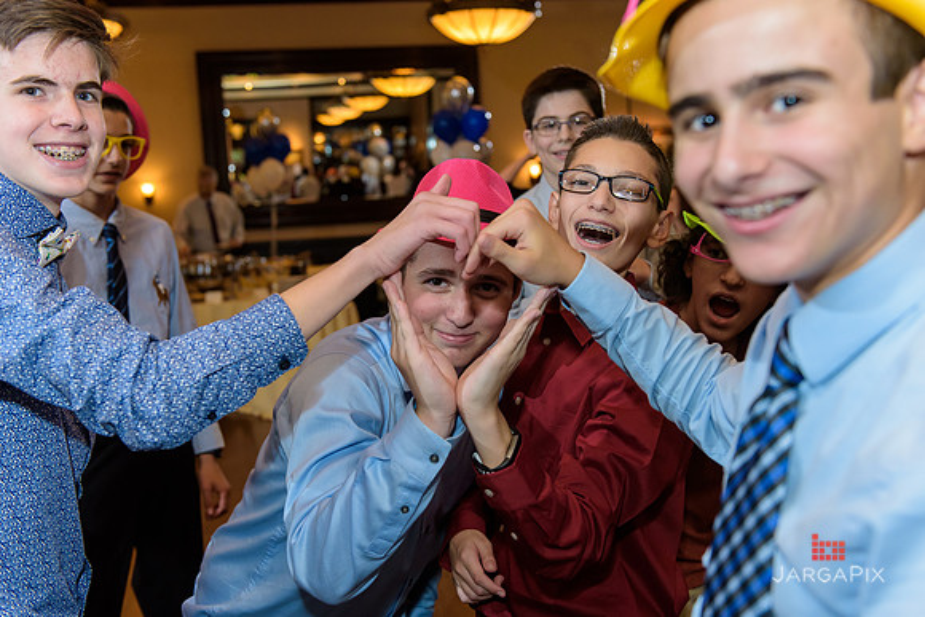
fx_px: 977
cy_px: 308
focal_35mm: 38
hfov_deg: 50.7
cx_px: 462
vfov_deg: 35.1
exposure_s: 1/125
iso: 1600
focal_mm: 38
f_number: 3.2
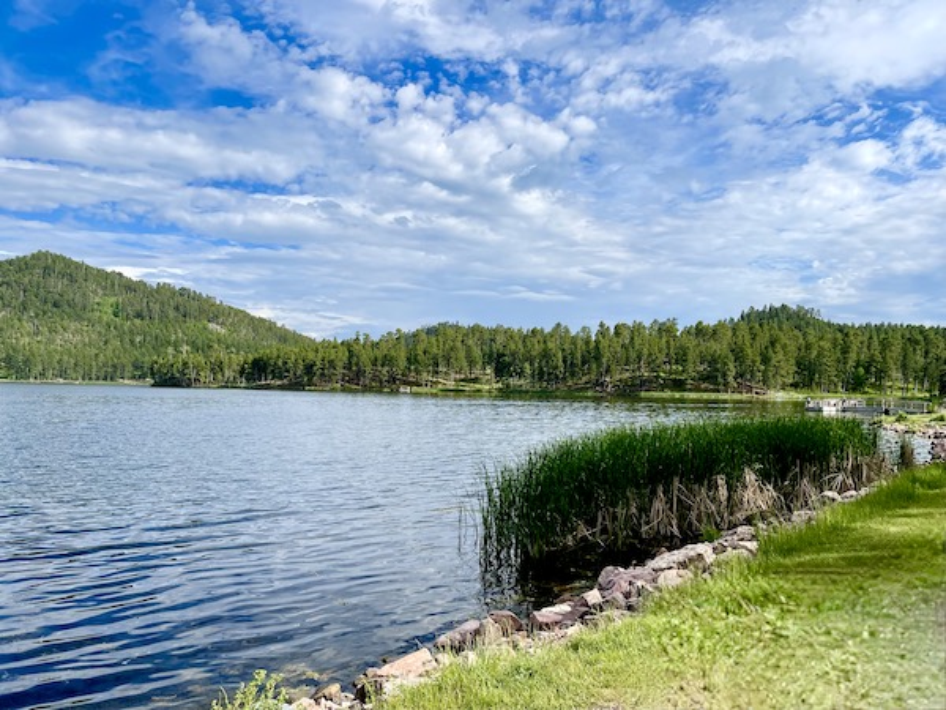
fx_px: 711
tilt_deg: -1.1
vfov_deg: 53.1
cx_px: 473
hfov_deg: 67.3
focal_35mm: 26
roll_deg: -0.6
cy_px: 355
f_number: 1.6
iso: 32
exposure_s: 1/3922
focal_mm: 5.1
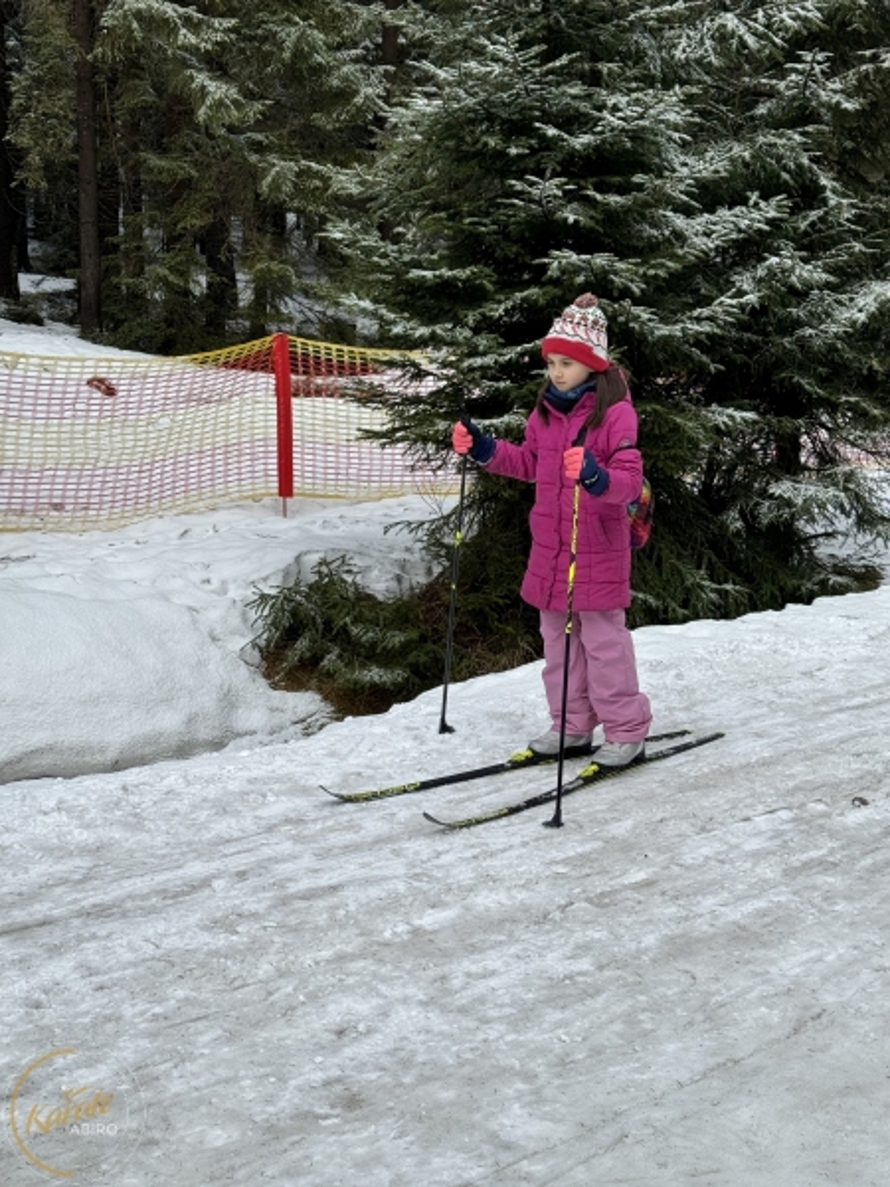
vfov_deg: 39.7
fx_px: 1645
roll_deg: -1.3
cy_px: 594
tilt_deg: -11.1
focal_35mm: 48
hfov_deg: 30.3
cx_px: 445
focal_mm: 6.86
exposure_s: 1/1637
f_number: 1.78
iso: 64
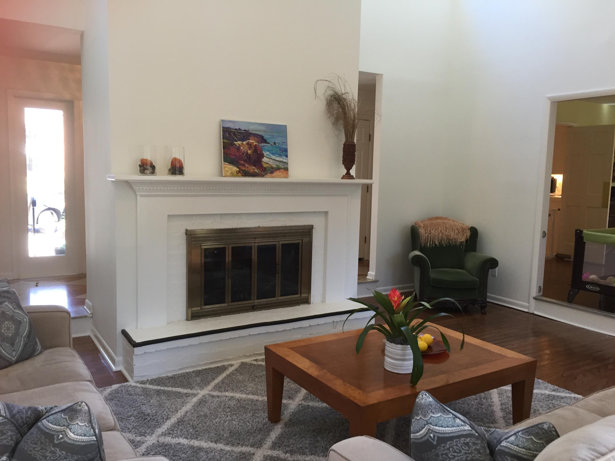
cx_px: 308
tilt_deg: -6.8
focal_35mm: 29
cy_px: 230
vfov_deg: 48.2
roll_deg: -1.8
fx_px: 515
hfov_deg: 61.7
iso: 50
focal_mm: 4.15
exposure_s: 1/30
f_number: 2.2
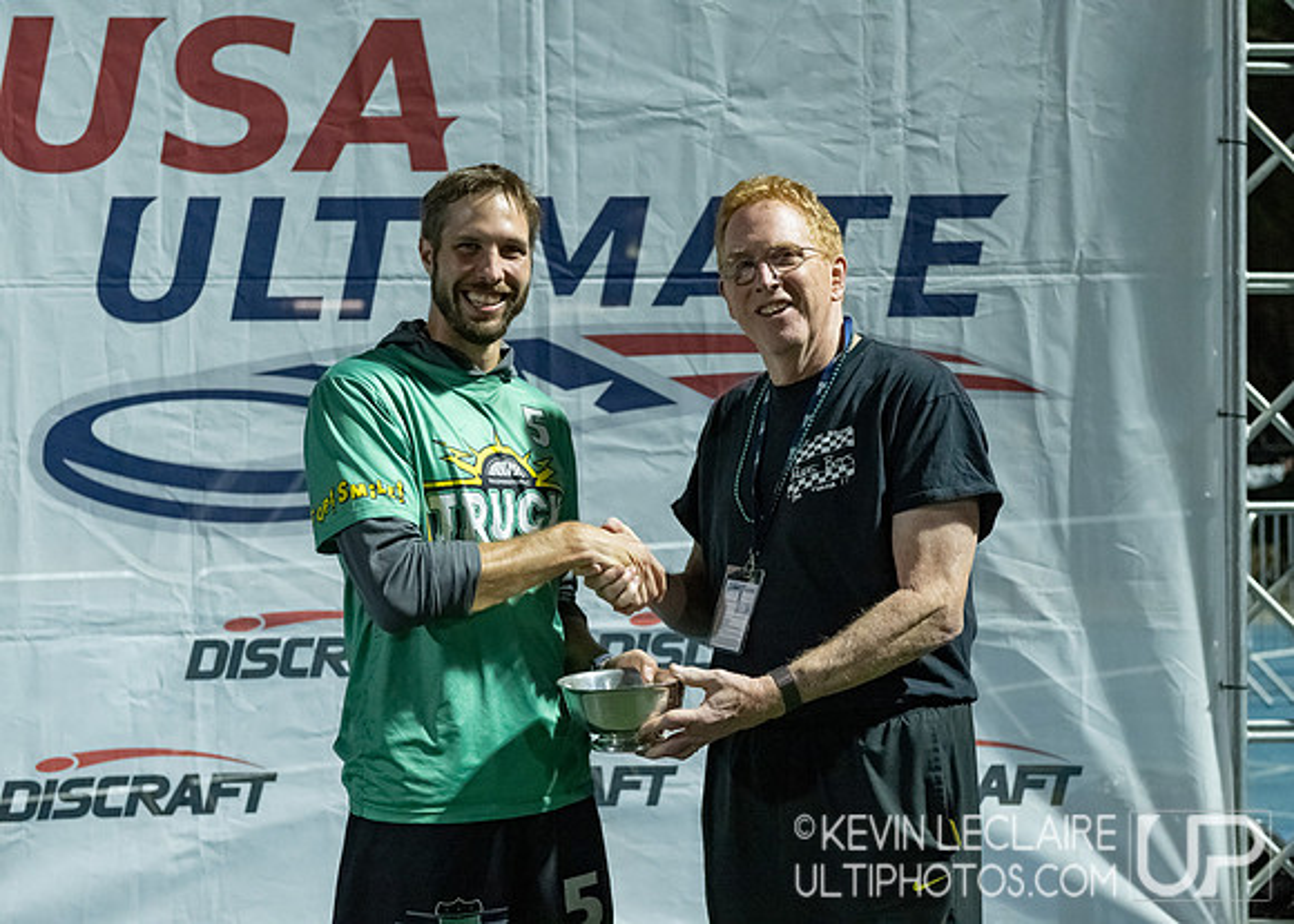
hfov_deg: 31.3
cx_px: 693
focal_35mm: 63
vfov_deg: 22.6
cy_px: 462
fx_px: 2310
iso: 6400
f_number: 4
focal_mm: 60
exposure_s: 1/320
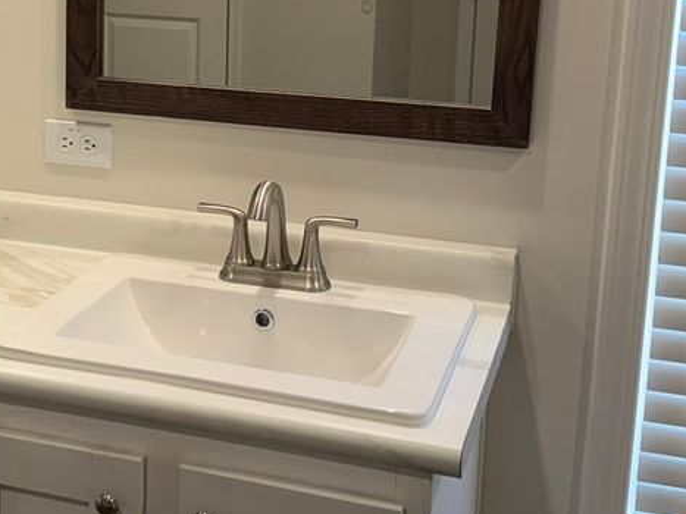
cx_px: 50
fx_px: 1426
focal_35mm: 72
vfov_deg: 20.2
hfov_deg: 26.0
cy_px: 107
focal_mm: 6.76
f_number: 1.78
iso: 100
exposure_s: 1/120
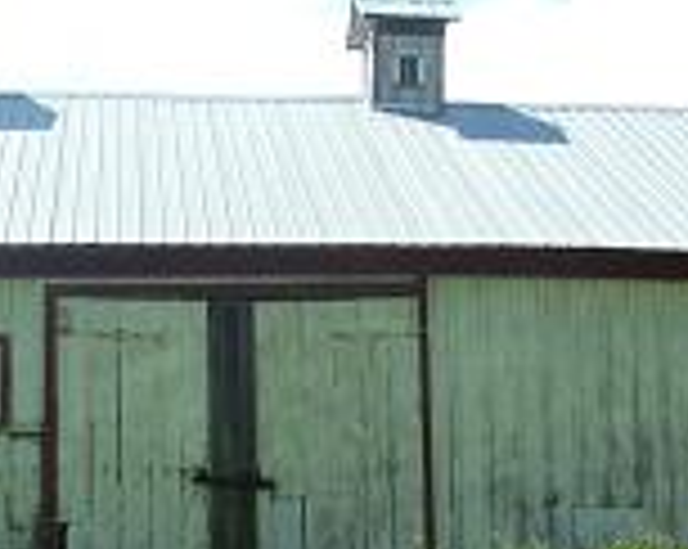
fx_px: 1749
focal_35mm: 86
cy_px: 443
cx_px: 274
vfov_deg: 17.7
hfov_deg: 22.2
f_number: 4.8
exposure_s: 1/350
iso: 80
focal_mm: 5.6
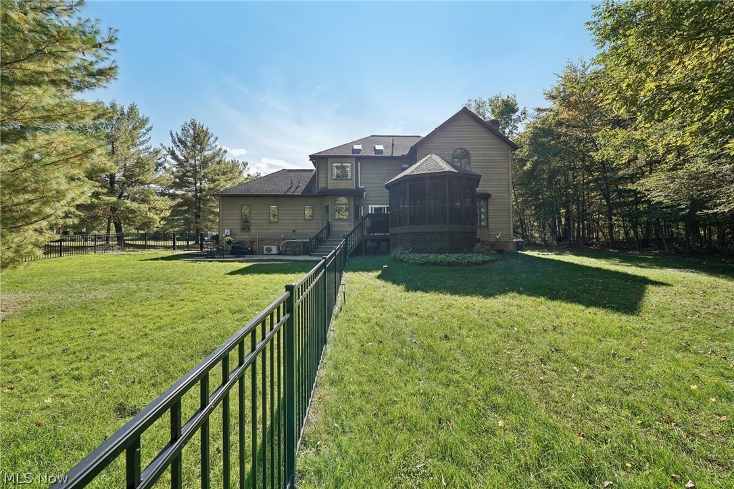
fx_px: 245
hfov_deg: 112.6
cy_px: 244
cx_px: 367
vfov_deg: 89.9
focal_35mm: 12
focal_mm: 12
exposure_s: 1/100
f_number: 8
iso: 100
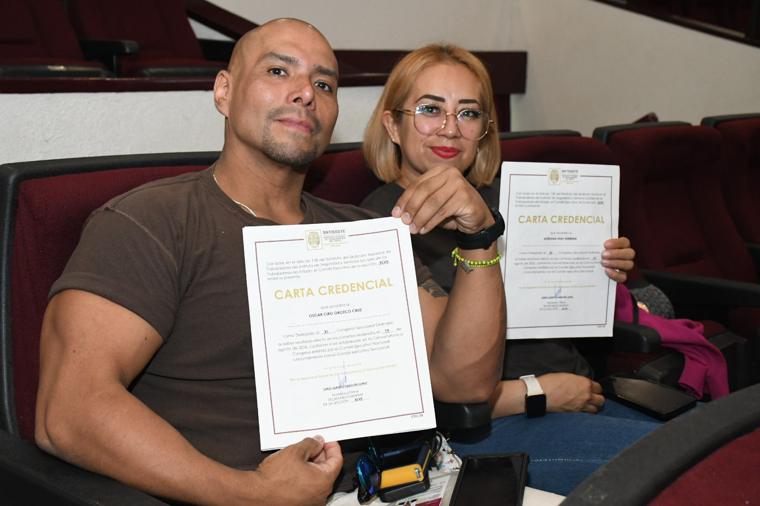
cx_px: 380
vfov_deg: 28.1
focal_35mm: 48
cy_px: 253
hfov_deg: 41.1
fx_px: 1013
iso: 3200
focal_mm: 32
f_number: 6.3
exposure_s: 1/125
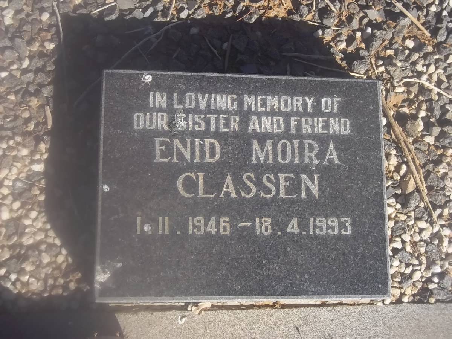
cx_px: 226
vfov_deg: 29.1
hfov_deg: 38.2
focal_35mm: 50
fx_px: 653
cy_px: 170
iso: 80
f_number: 3.6
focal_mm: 8.8
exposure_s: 1/640
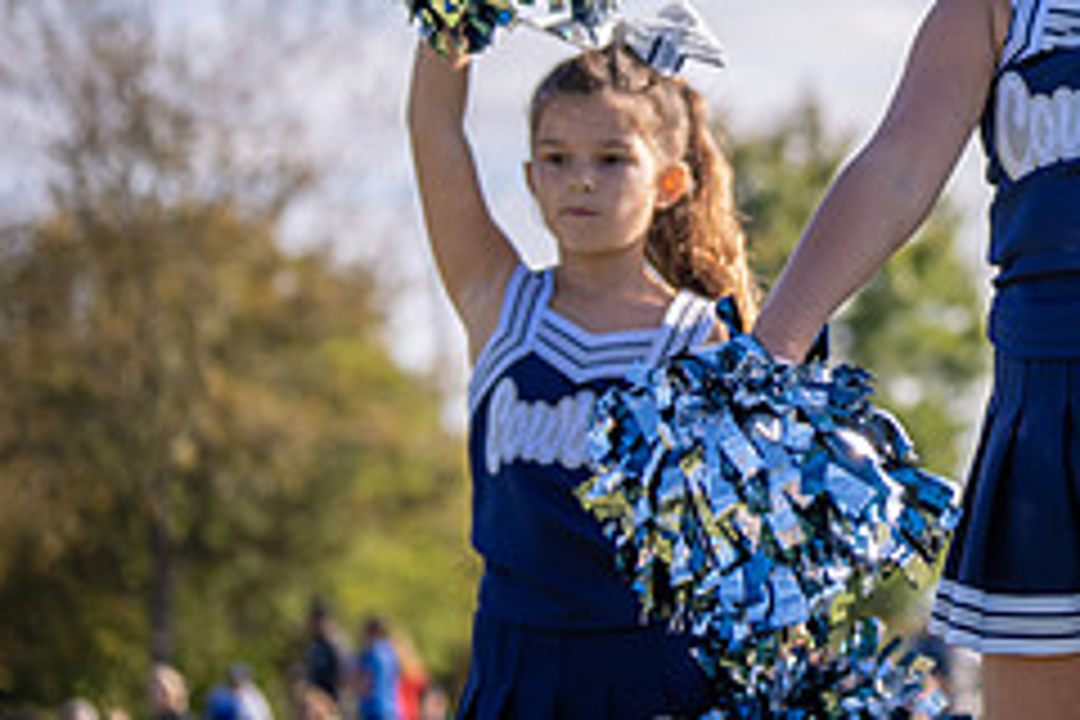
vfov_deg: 8.1
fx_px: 5070
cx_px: 1138
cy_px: 79
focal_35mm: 169
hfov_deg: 12.0
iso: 100
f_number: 2.8
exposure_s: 1/1250
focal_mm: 70
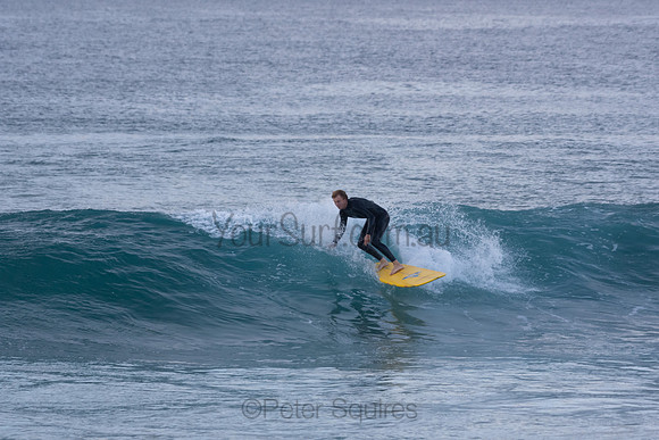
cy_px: 220
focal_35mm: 360
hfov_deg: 5.7
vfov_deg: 3.8
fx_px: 6591
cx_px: 330
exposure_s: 1/1250
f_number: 5.6
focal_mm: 240
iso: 1100
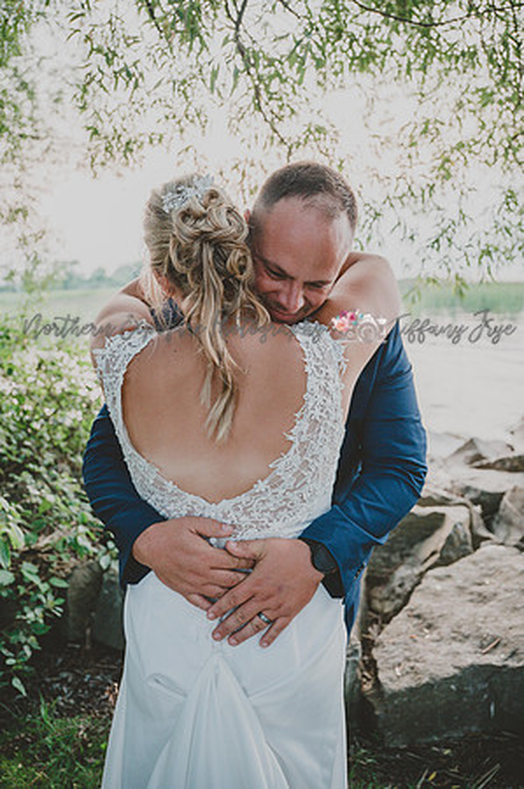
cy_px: 394
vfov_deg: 73.8
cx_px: 262
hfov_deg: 53.0
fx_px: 525
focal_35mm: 24
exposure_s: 1/125
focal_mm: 24
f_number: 2.8
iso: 560
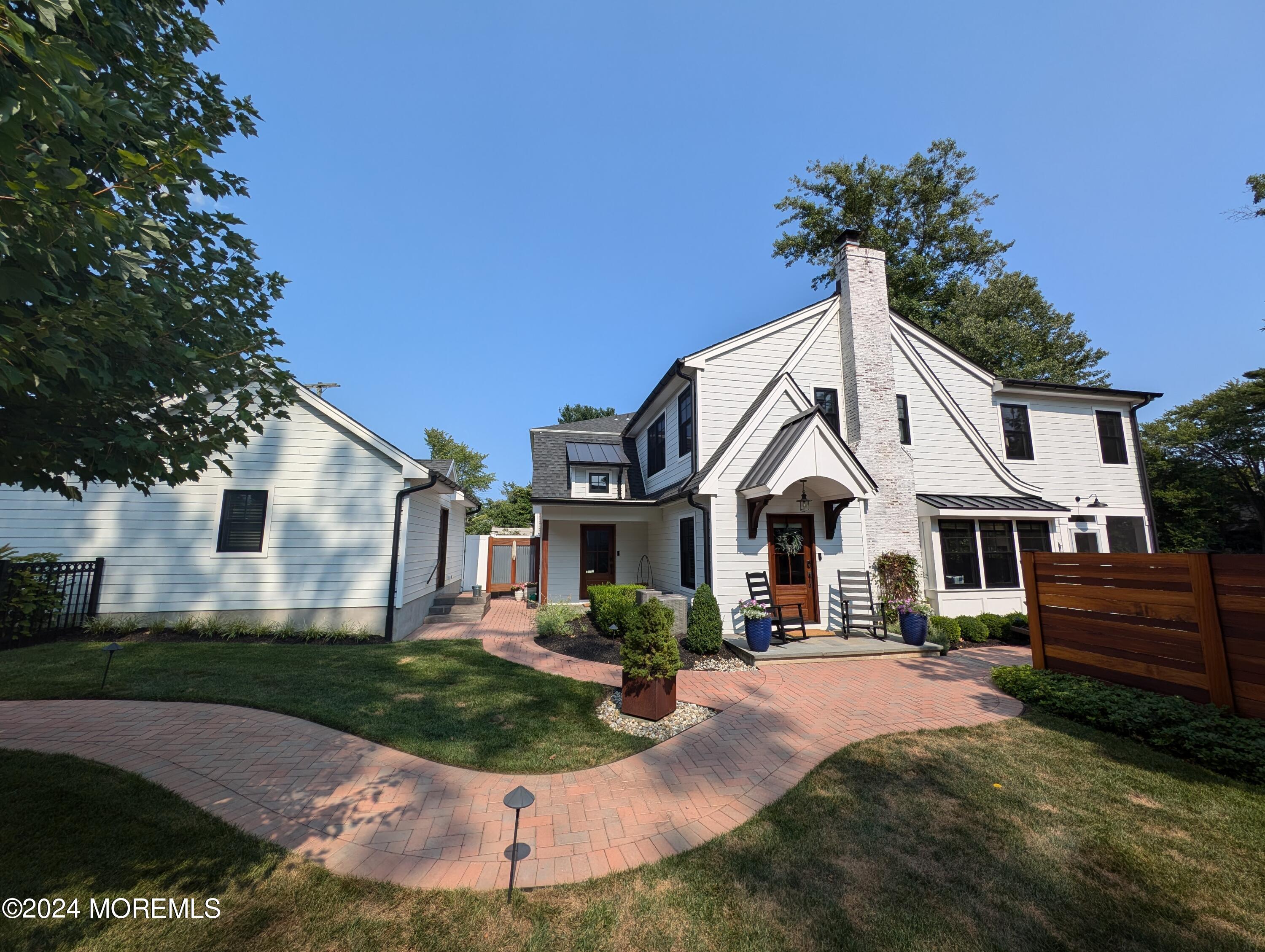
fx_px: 439
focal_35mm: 12
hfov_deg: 110.5
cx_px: 632
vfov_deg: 94.6
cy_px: 476
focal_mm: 2.23
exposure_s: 1/1953
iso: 37
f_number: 1.95
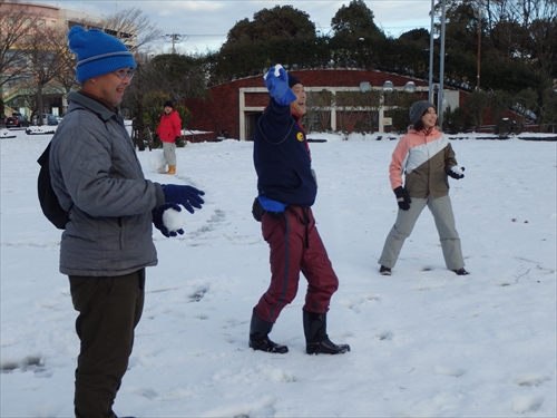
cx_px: 278
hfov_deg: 41.2
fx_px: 740
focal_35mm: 46
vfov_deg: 31.5
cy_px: 209
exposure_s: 1/200
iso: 125
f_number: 4.9
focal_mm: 8.3
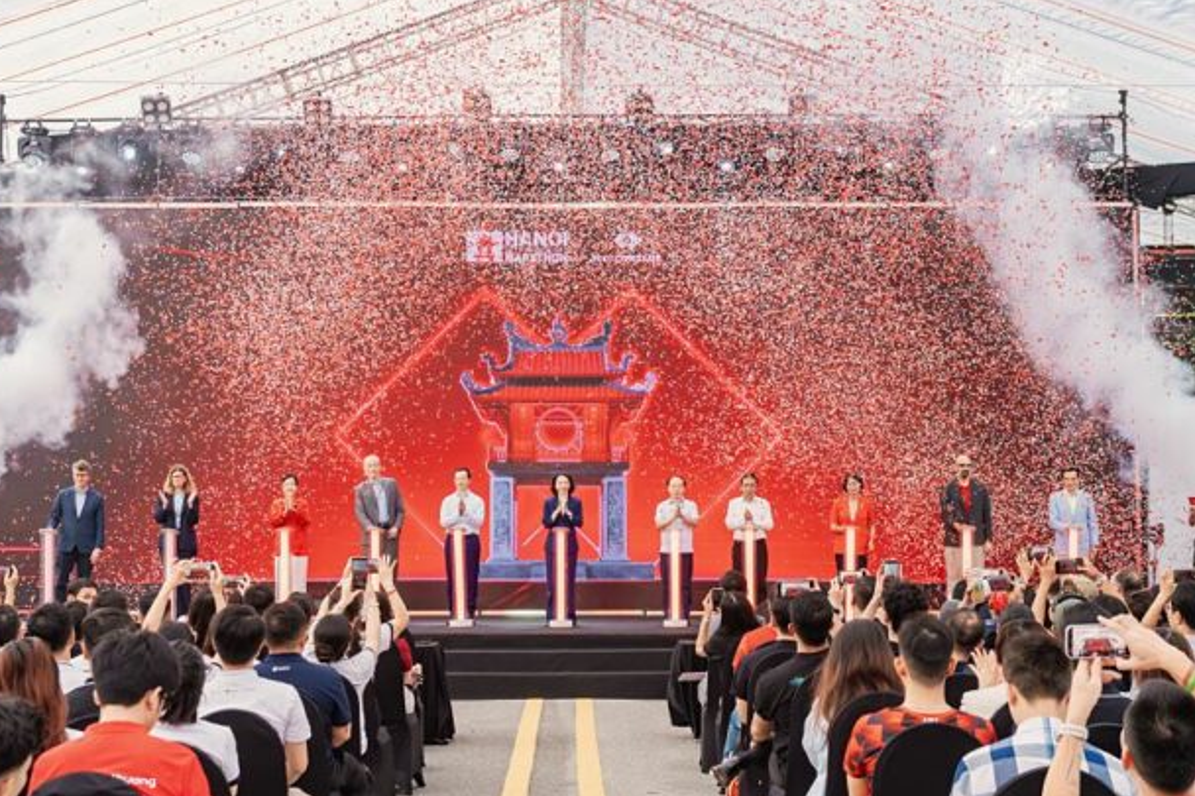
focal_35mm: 63
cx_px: 560
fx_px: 2091
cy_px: 450
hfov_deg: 31.9
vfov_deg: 21.5
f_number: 5.6
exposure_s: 1/250
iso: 1600
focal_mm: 55
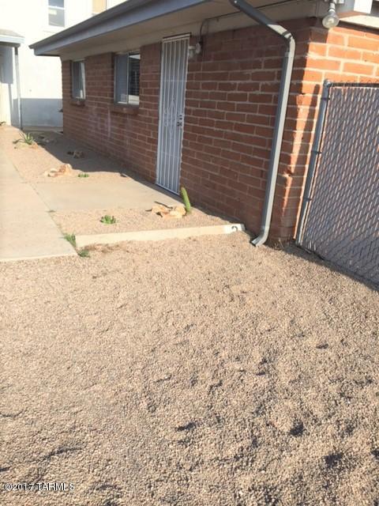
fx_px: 423
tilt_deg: -19.1
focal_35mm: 29
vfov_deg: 61.7
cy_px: 253
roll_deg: -4.9
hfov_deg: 48.2
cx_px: 190
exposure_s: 1/1721
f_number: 2.2
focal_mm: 4.15
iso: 32
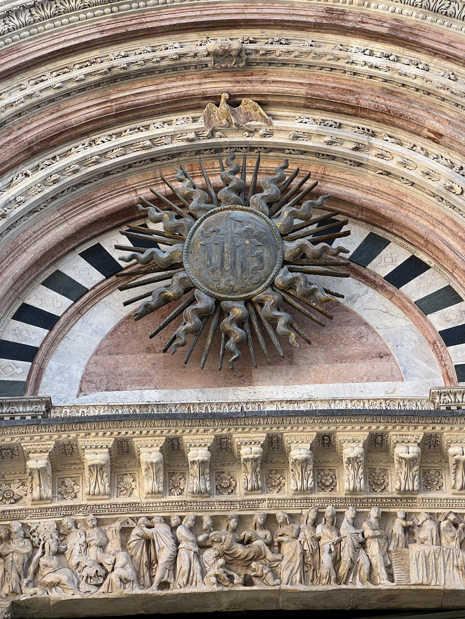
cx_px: 232
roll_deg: +0.8
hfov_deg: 19.1
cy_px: 310
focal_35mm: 77
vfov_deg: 25.3
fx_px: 1379
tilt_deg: +43.7
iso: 32
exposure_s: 1/122
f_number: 2.8
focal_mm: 9
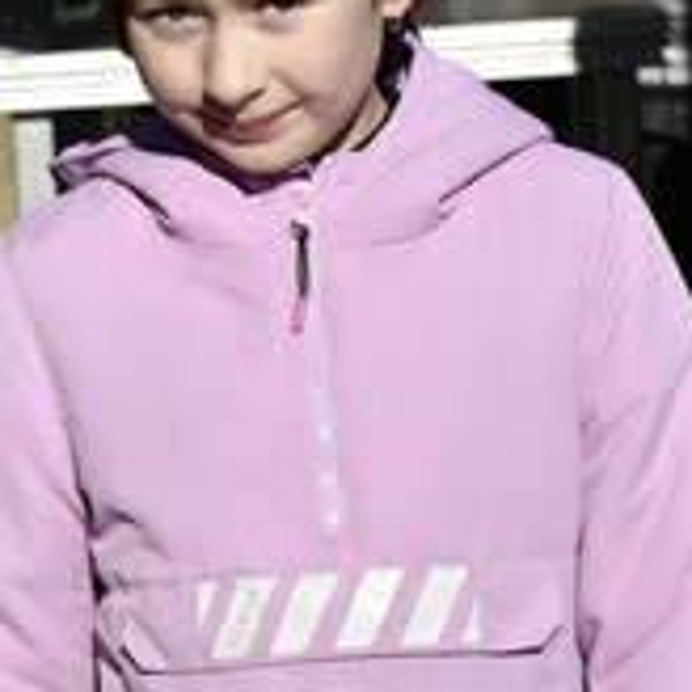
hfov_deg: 6.6
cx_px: -262
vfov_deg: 6.6
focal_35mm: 264
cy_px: 78
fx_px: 5971
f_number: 7.1
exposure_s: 1/800
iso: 125
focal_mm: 68
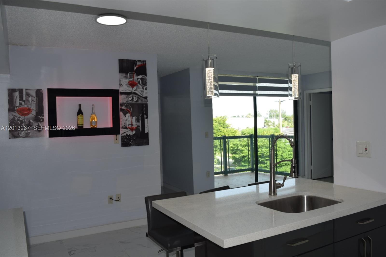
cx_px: 193
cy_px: 128
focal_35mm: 30
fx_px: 322
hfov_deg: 61.9
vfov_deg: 43.6
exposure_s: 1/125
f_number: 5.6
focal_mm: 20
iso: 125
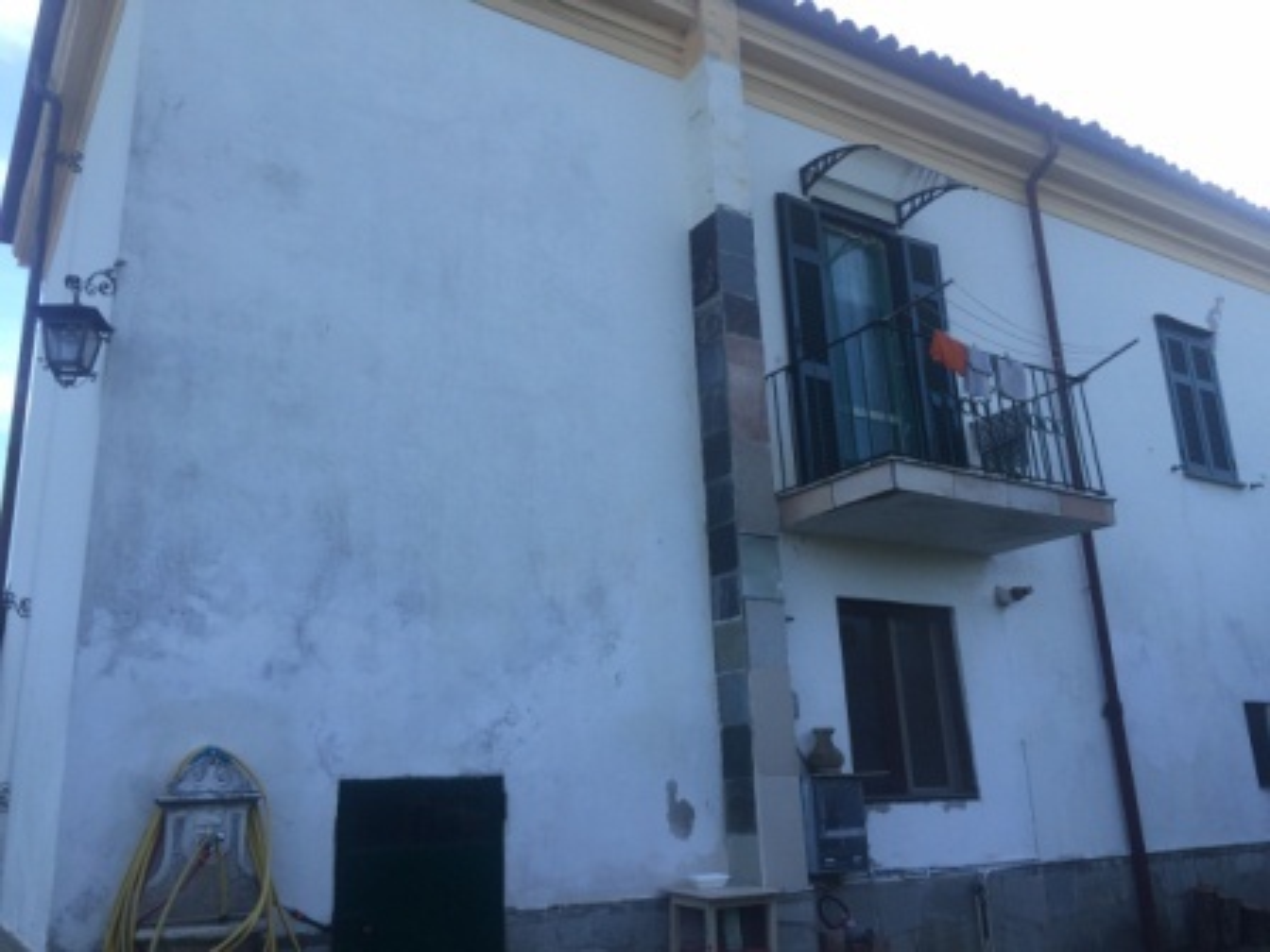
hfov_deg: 61.7
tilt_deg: +18.0
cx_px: 635
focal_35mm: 29
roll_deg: +2.1
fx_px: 1064
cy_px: 476
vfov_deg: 48.2
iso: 32
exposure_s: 1/599
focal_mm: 4.15
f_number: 2.2
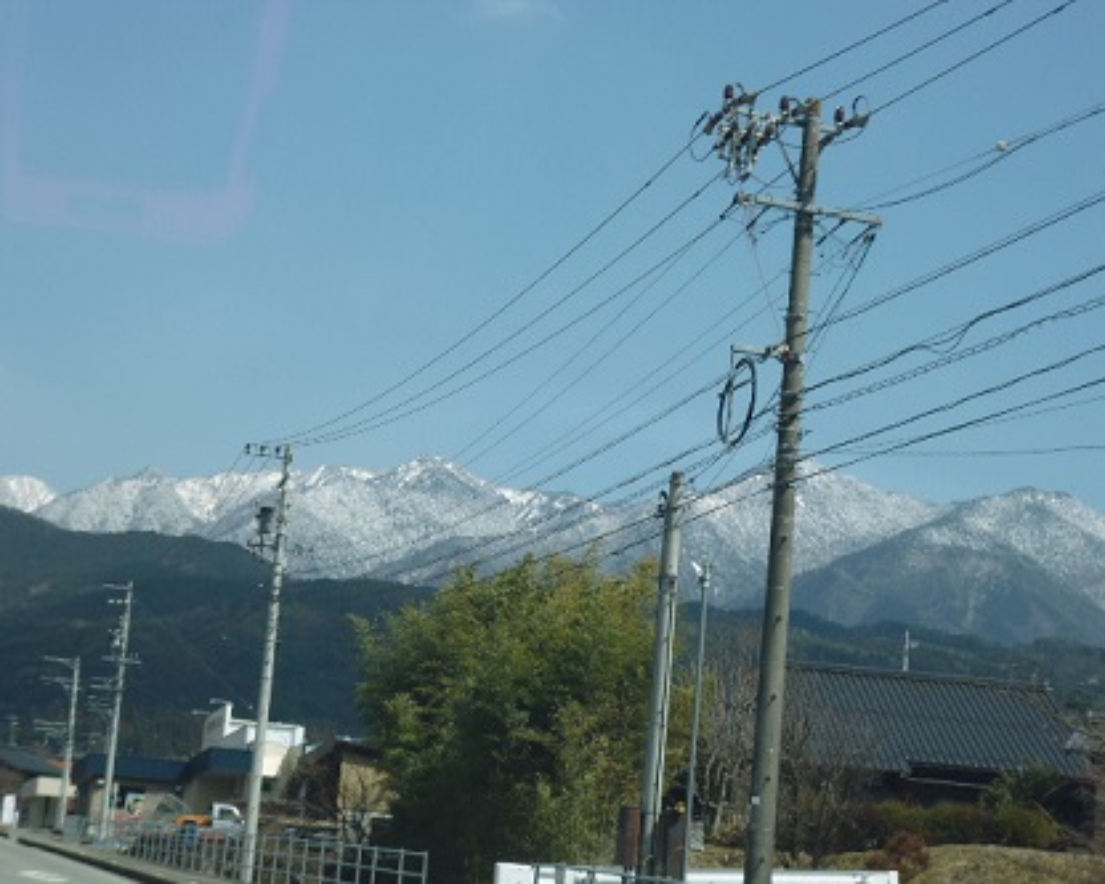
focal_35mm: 84
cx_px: 566
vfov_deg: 18.3
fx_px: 2748
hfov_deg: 22.7
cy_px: 443
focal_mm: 14.3
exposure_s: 1/500
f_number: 5.3
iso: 100
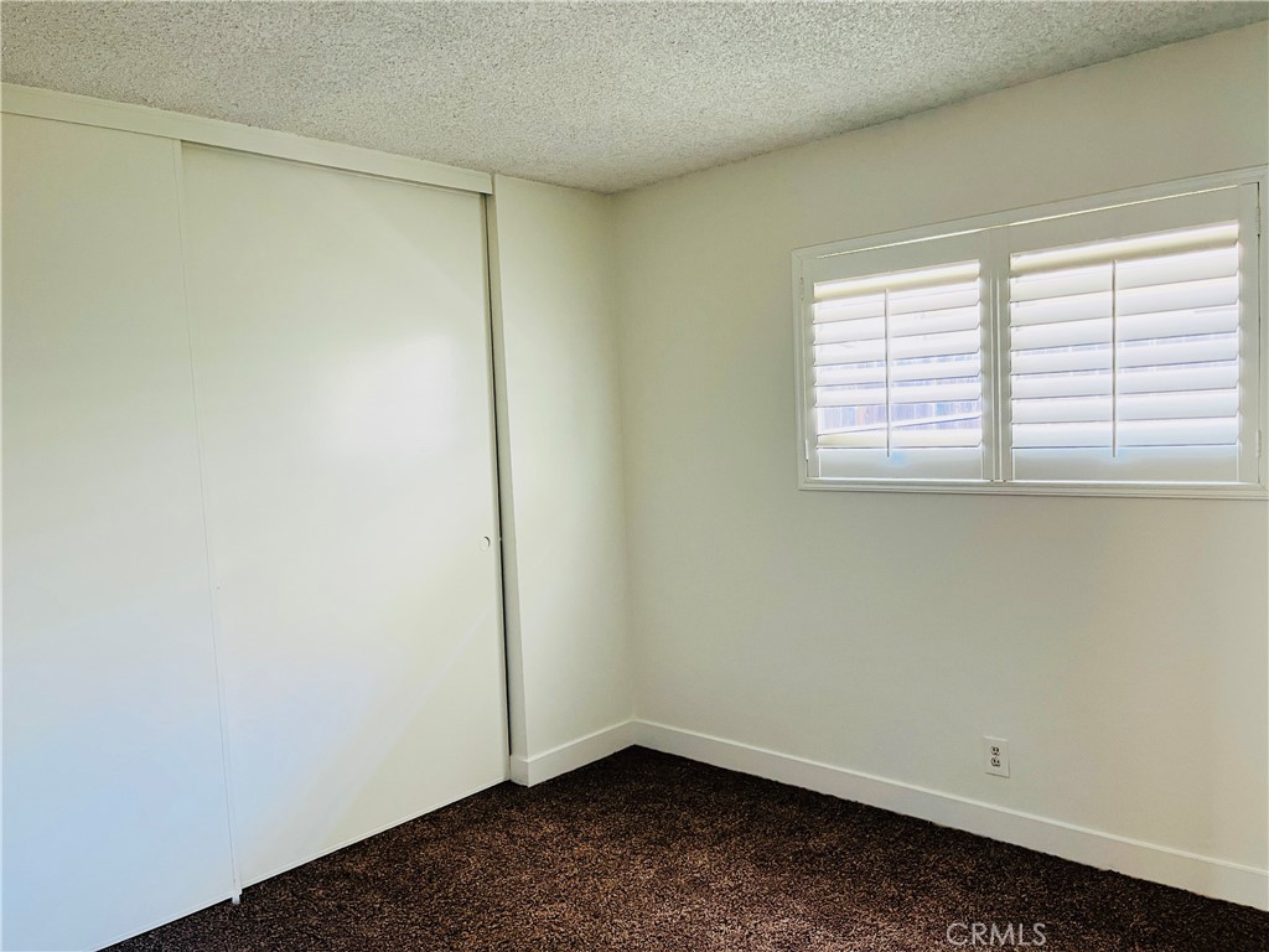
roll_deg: +2.8
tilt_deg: -4.7
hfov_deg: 67.3
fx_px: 953
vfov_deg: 53.1
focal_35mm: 26
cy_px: 476
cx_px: 634
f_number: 1.6
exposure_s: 1/60
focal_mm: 5.1
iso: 160
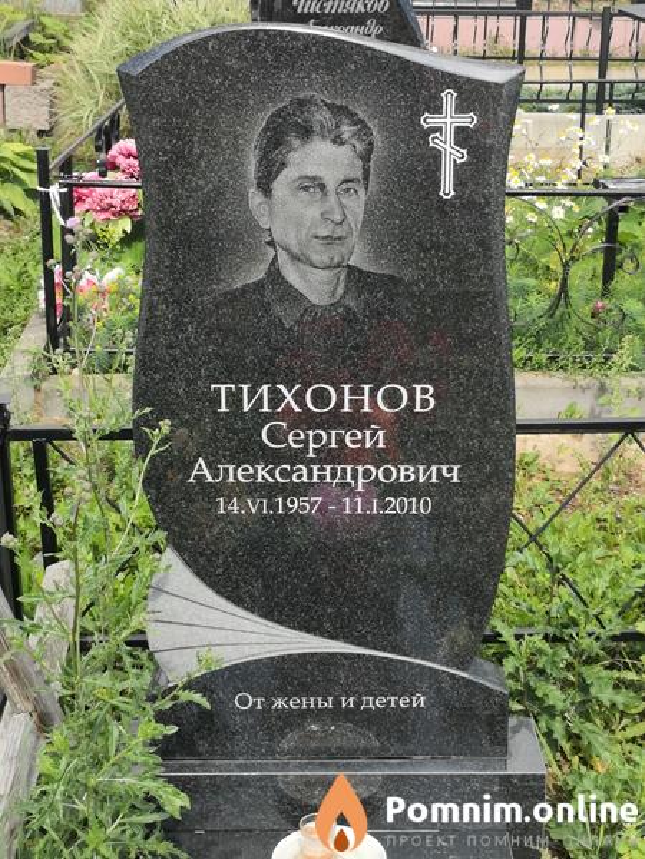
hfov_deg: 26.6
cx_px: 322
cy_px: 430
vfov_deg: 34.9
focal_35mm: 55
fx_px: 1366
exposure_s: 1/820
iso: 50
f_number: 1.6
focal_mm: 3.95
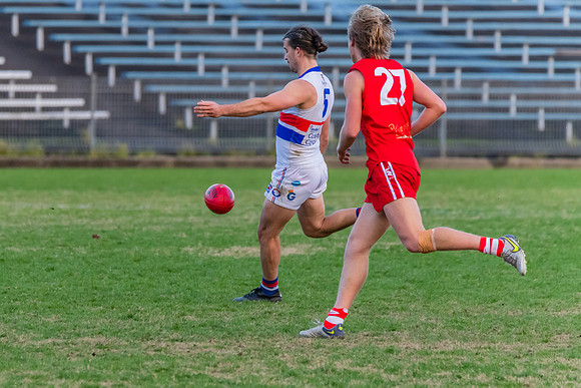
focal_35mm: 607
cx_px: 204
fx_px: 9801
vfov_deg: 2.3
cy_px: 263
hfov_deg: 3.4
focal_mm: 420
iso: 3600
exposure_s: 1/1600
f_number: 6
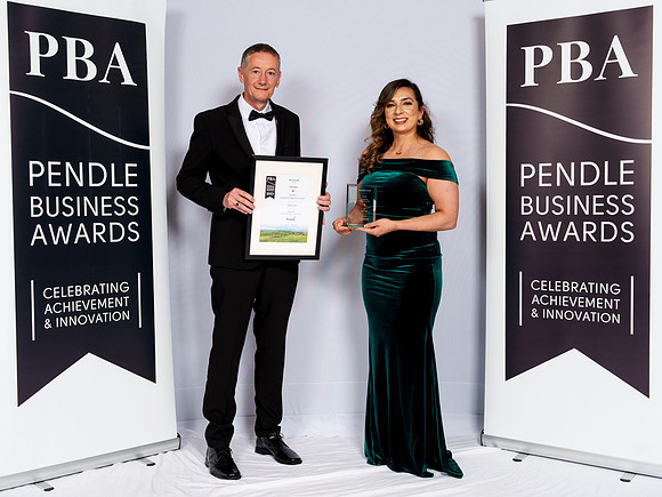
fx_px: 809
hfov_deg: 44.5
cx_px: 319
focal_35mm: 42
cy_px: 232
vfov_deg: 34.1
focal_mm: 34
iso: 100
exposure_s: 1/125
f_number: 8
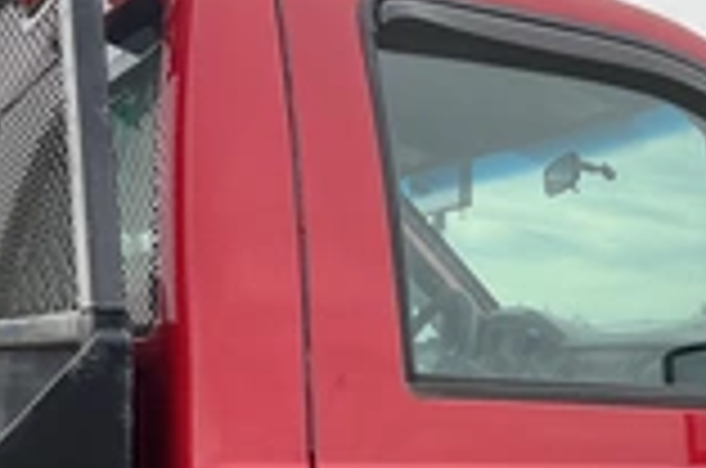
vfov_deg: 16.9
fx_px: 1507
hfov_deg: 26.0
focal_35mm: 77
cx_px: 544
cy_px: 544
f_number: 1.8
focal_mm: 3
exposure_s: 1/322
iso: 25
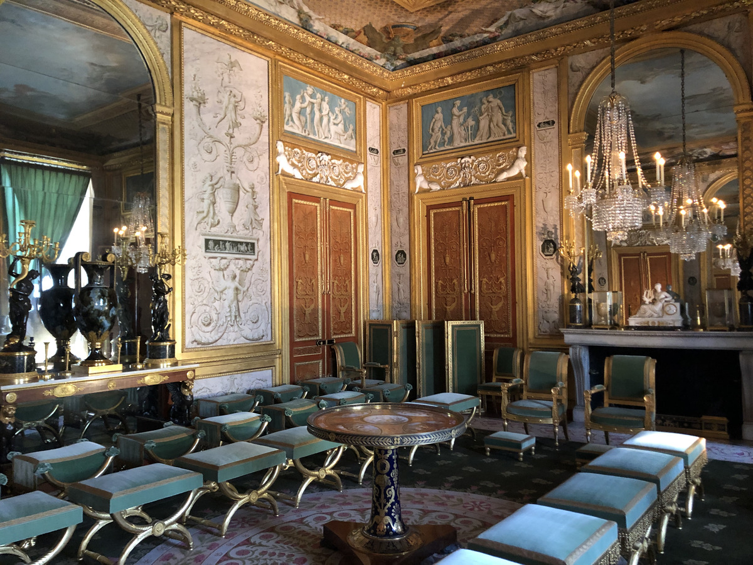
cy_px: 282
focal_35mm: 28
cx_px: 376
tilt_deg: +1.6
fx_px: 609
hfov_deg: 63.4
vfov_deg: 49.7
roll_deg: +1.7
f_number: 1.8
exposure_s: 1/6
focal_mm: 4
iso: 80
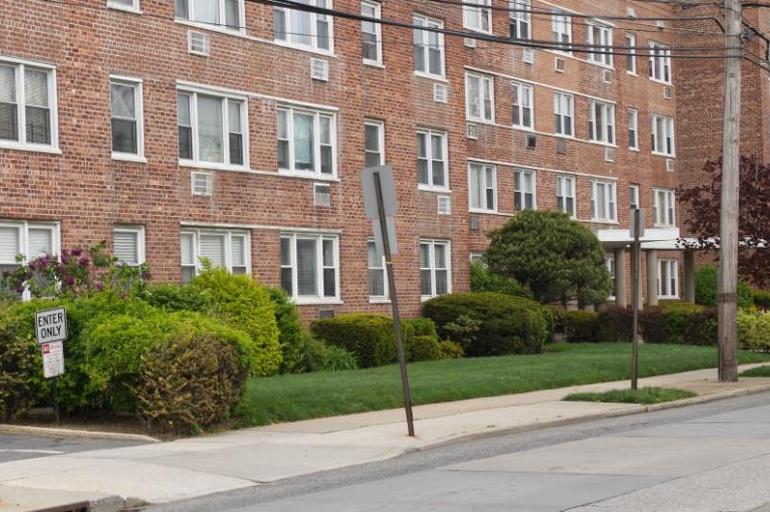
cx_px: 5
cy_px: 135
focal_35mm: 78
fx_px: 1667
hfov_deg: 24.8
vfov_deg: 17.4
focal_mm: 31
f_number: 8
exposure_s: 1/750
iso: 320
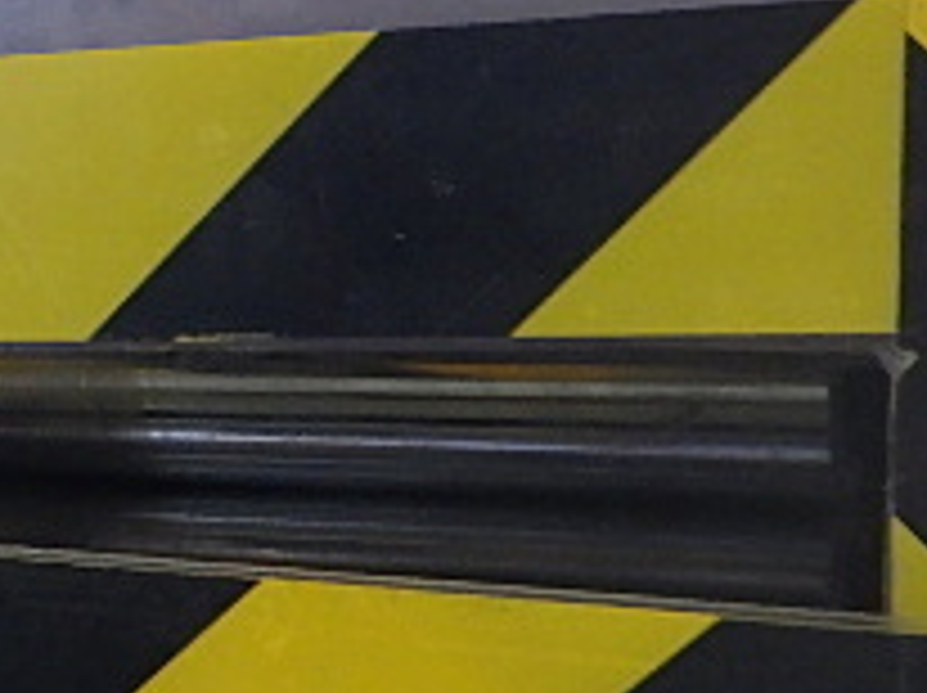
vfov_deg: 16.9
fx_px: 2327
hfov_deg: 20.7
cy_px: 414
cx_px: -252
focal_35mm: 87
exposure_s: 1/45
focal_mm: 5
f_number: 3.5
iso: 500
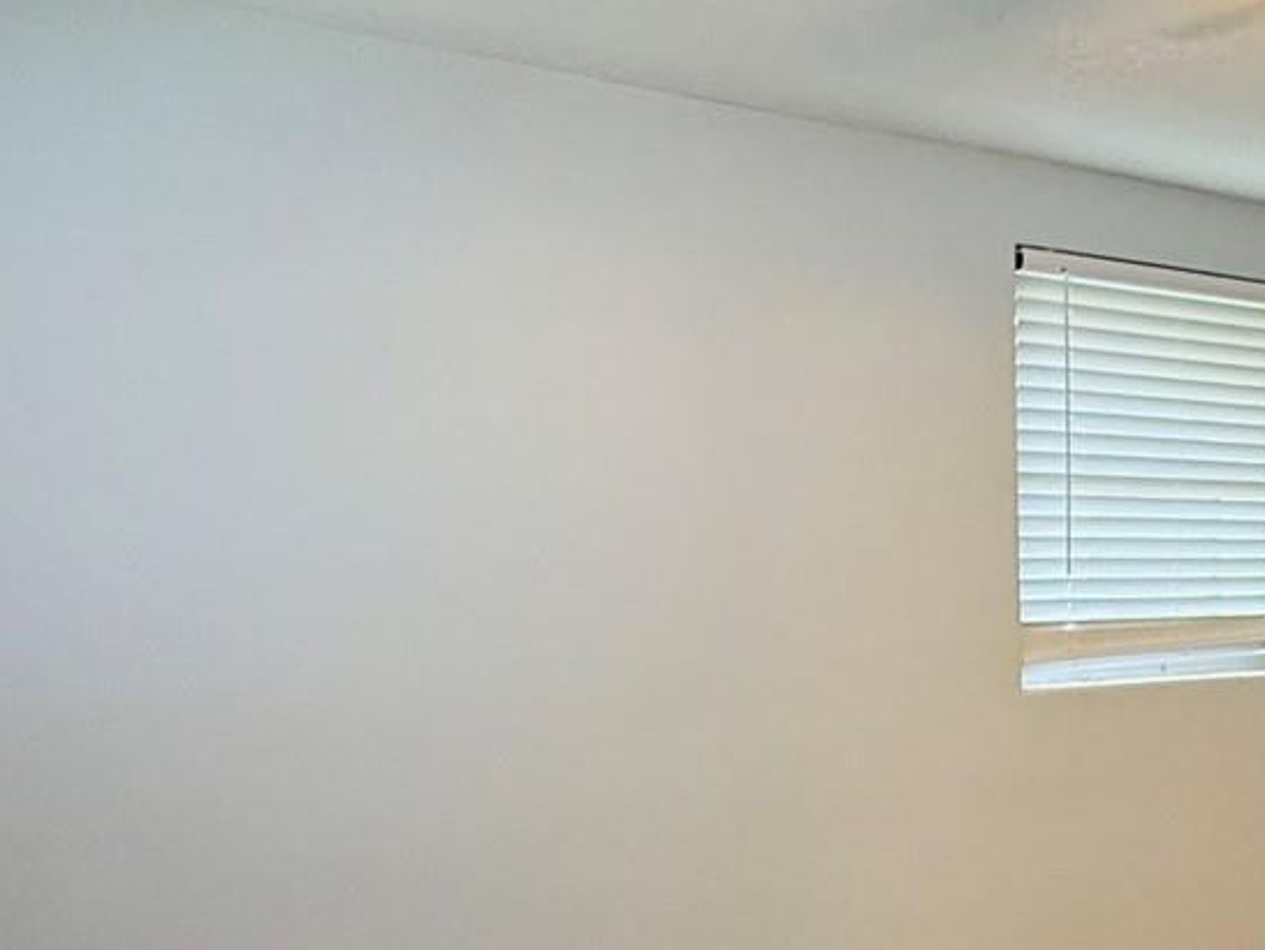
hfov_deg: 40.9
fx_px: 1499
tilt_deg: -5.4
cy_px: 714
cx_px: 1216
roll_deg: -0.2
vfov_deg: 34.4
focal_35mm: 41
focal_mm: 2.22
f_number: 2.2
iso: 400
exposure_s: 1/60
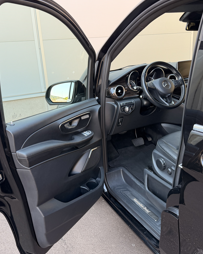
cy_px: 124
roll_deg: +4.7
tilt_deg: -16.9
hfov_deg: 45.7
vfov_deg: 55.7
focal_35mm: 32
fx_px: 240
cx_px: 93
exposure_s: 1/187
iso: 100
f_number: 1.78
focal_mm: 6.76
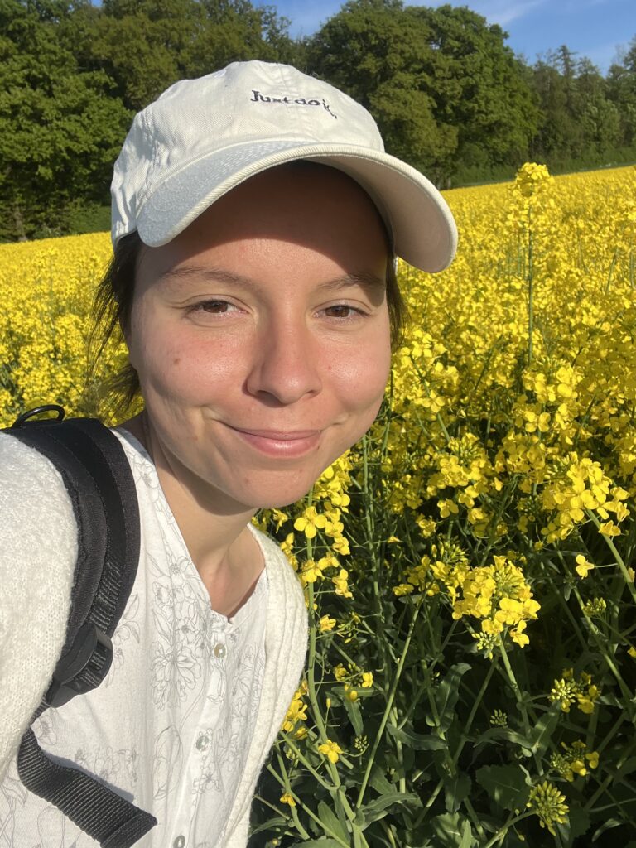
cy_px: 424
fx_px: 735
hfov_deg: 46.8
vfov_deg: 60.0
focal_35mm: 30
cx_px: 318
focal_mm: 2.71
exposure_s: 1/1101
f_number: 2.2
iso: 32
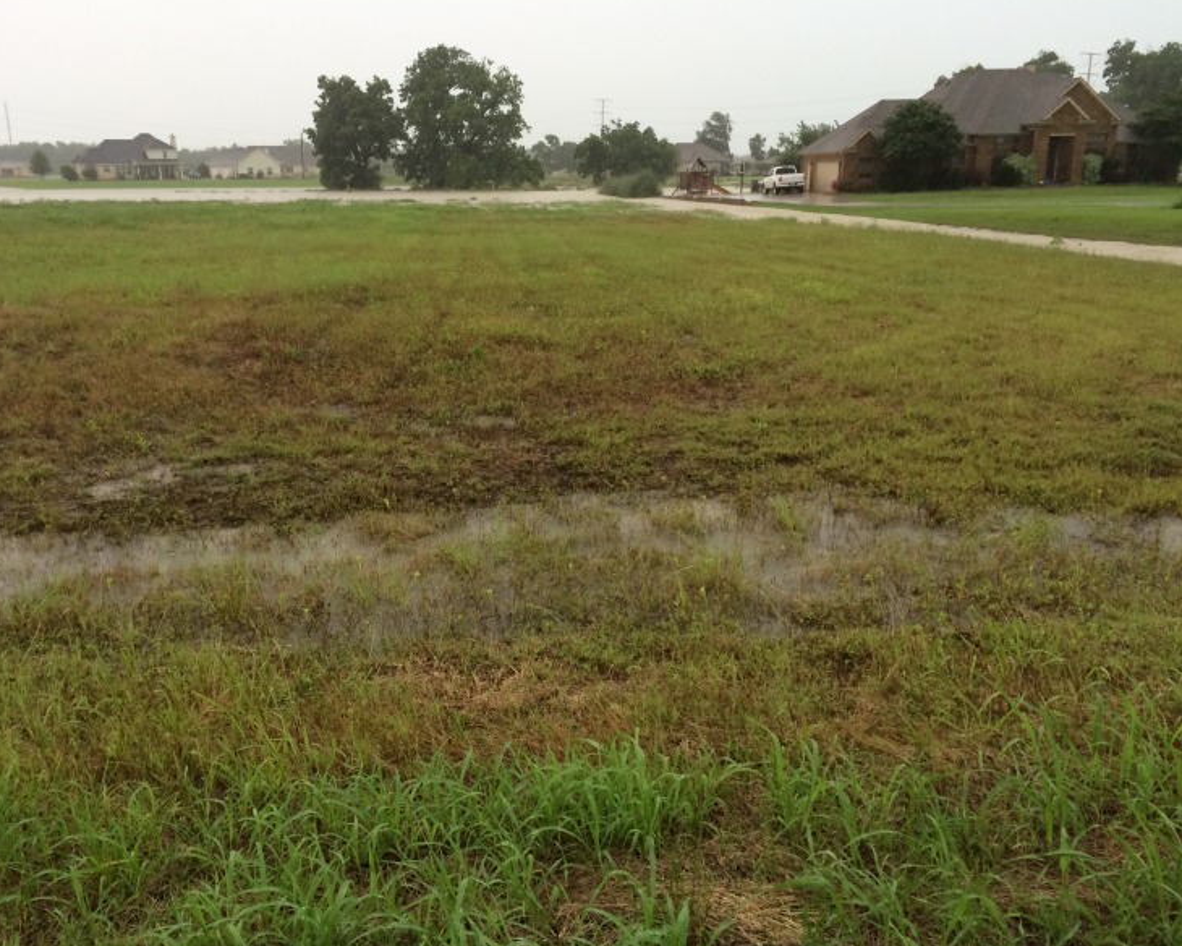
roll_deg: +1.9
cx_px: 538
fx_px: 1084
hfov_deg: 57.1
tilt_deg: -14.5
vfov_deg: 47.1
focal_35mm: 31
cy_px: 476
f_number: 2.2
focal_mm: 4.15
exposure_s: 1/30
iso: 80
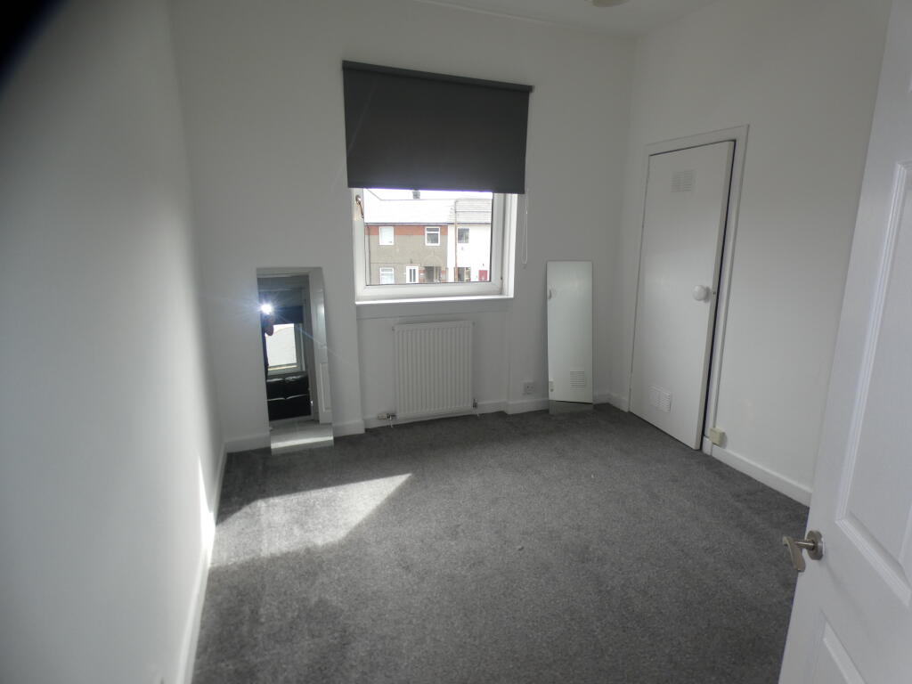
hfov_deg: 81.7
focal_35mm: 20
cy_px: 342
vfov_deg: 66.0
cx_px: 456
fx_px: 527
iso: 80
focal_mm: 3.6
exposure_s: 1/100
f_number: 2.8
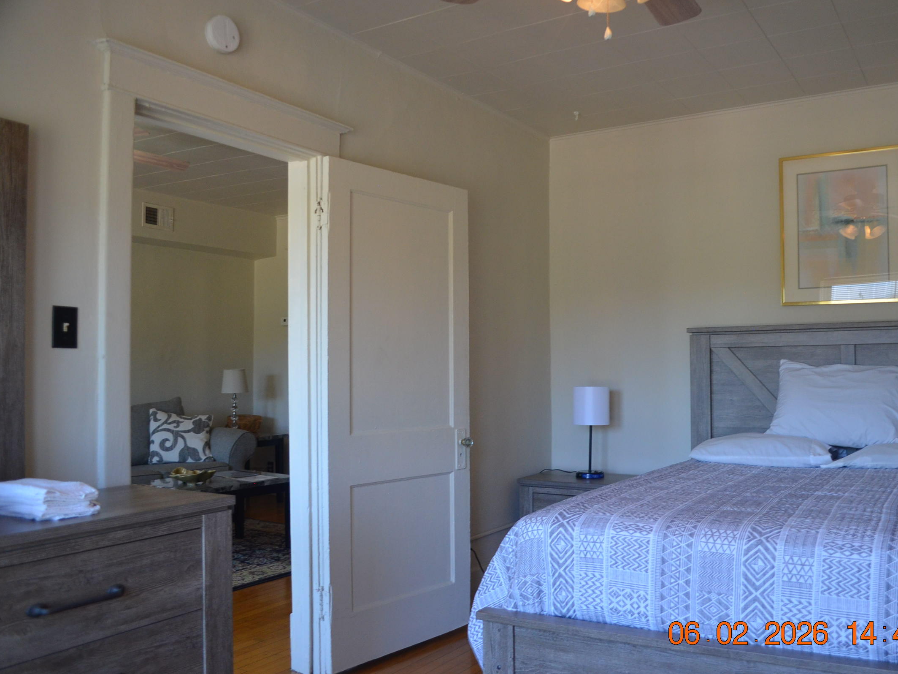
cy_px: 341
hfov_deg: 59.8
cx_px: 503
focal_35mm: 30
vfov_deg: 46.8
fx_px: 778
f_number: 4
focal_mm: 18
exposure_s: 1/60
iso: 800
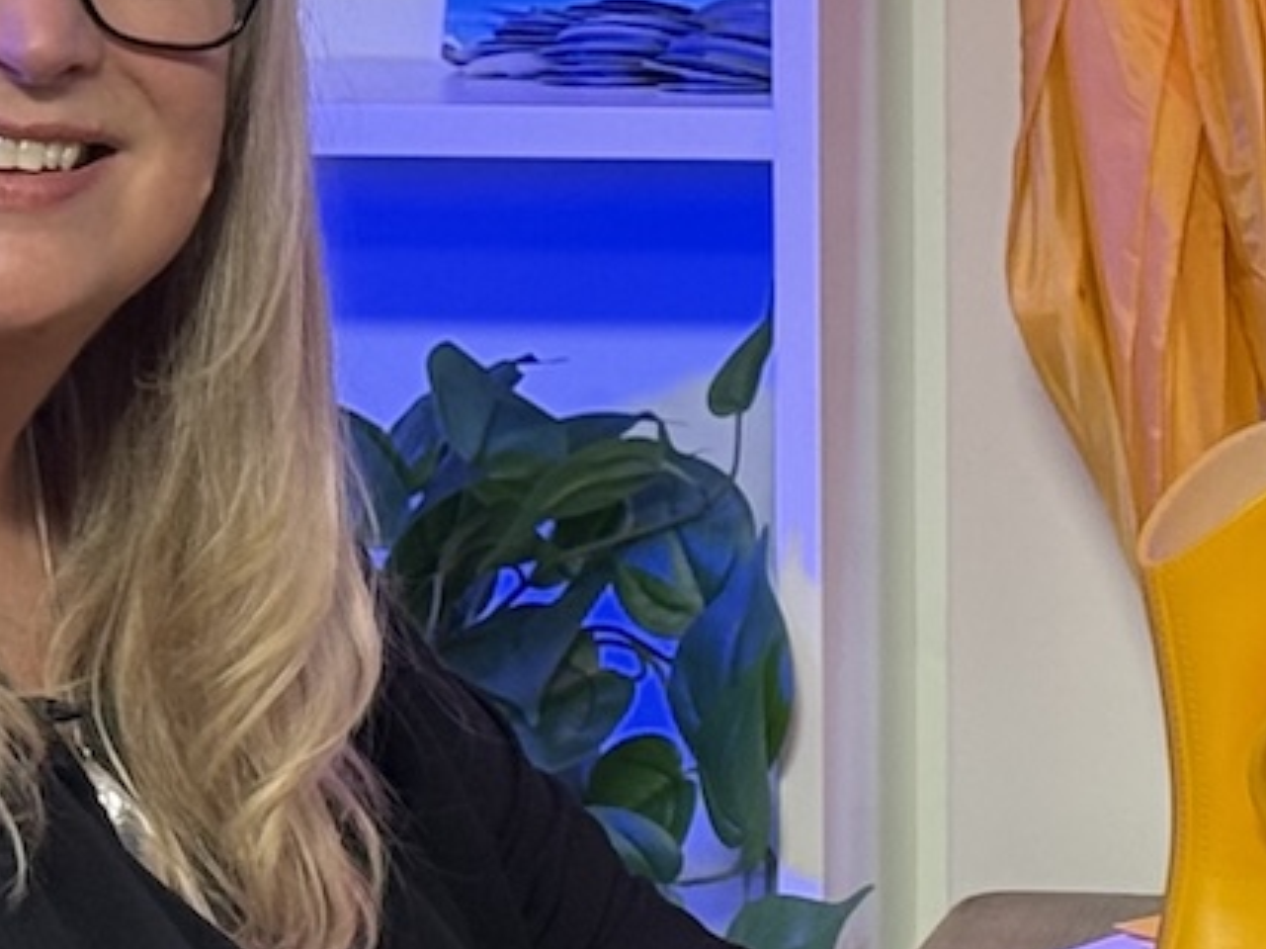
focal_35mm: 225
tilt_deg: -6.3
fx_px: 8227
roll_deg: +0.3
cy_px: 540
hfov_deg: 8.6
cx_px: 1743
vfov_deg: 6.6
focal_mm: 6.76
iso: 100
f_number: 1.78
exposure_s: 1/100
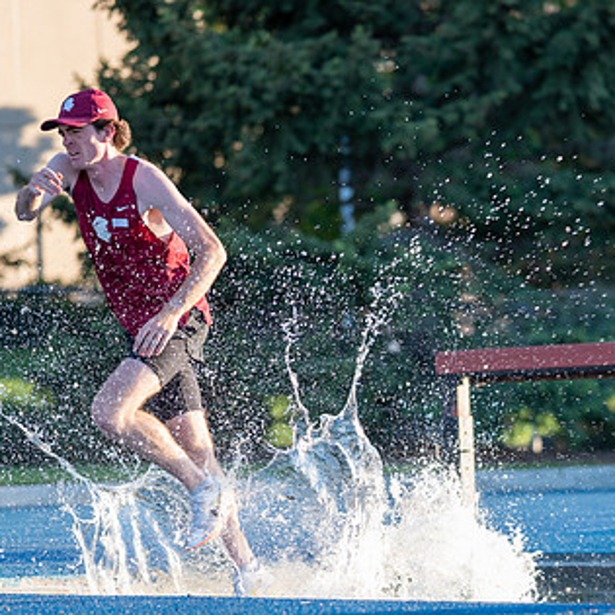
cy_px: 374
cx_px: 444
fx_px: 3196
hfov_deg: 11.0
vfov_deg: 11.0
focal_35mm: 159
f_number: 1.8
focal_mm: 85
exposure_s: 1/500
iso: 100
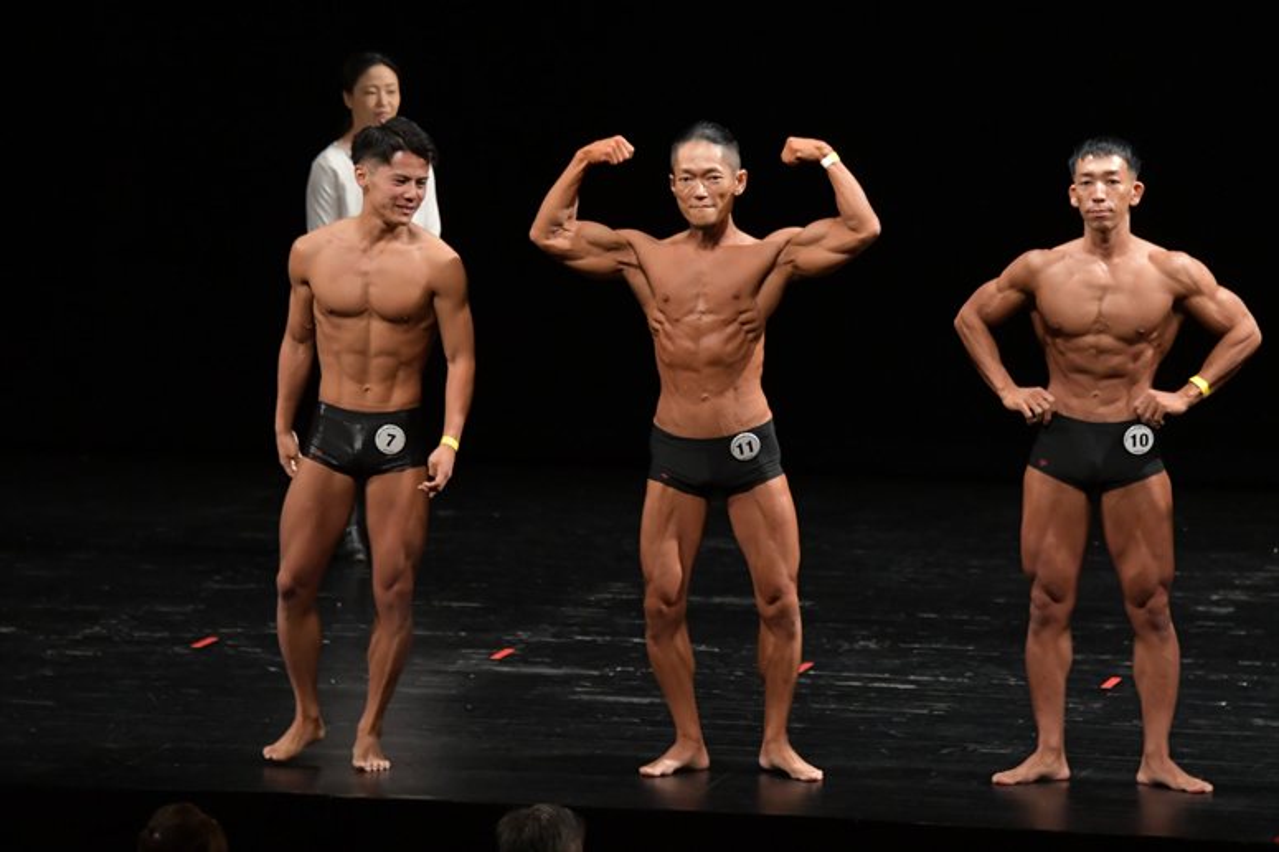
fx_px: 7990
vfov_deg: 6.1
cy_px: 426
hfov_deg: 9.2
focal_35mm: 225
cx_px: 640
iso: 3200
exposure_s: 1/400
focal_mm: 150
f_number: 5.6
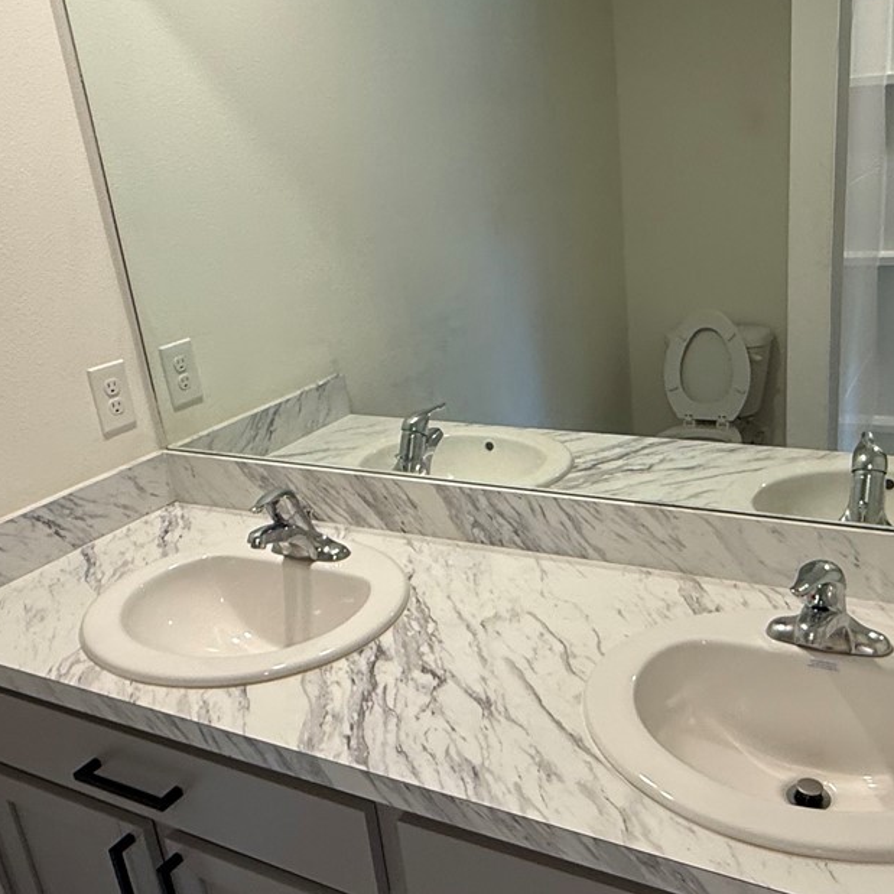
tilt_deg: -18.9
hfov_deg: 50.8
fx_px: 935
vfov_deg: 51.1
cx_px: 537
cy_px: 455
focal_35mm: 32
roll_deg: +4.6
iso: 160
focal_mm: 2.22
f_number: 2.2
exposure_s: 1/120
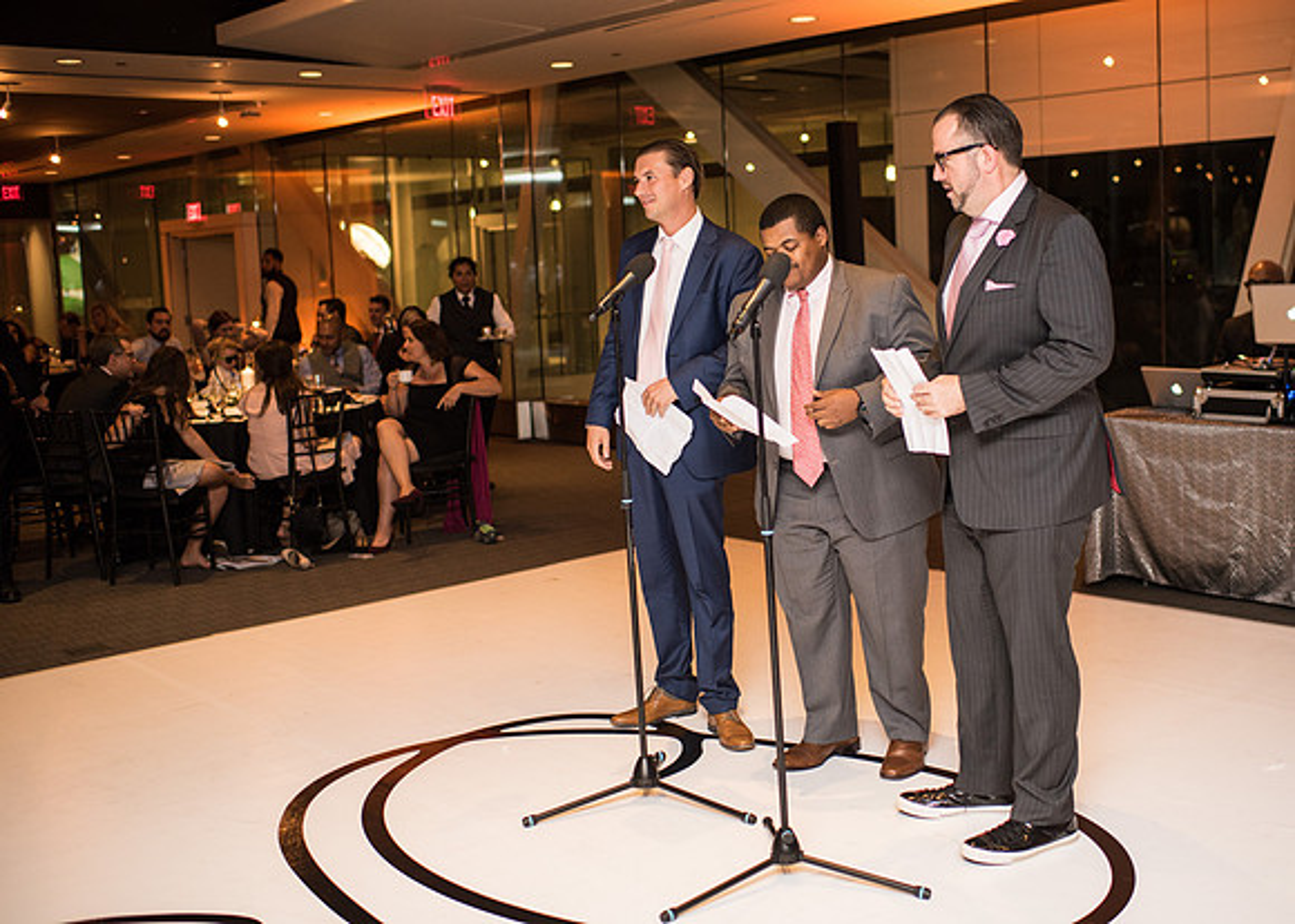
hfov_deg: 48.3
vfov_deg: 35.6
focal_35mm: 39
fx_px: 1440
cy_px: 430
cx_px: 740
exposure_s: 1/200
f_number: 2
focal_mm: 35
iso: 800
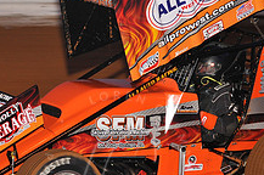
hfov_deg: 6.4
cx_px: 117
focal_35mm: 321
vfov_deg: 4.3
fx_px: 2350
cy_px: 52
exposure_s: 1/250
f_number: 7.1
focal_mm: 120
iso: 800
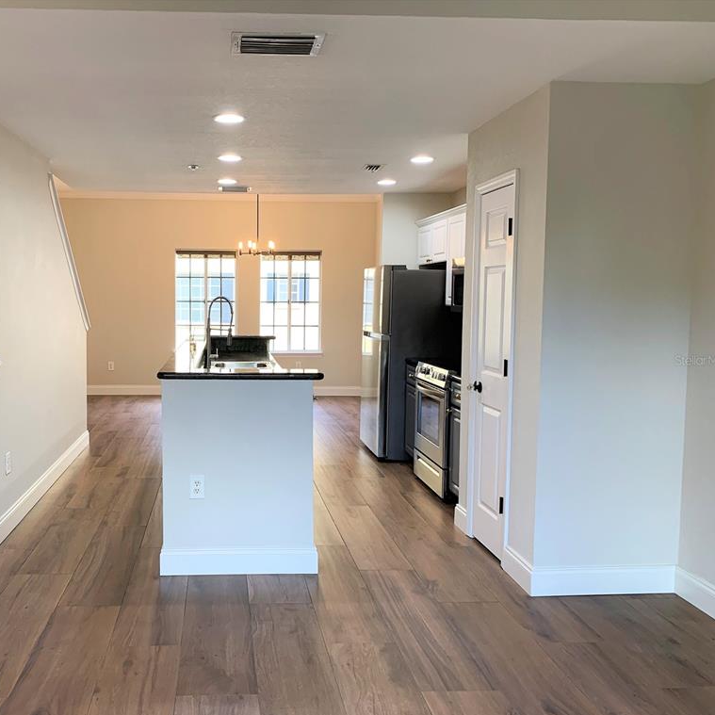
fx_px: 724
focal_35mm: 31
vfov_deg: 52.5
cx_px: 250
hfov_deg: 51.7
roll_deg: +0.1
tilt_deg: -3.7
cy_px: 360
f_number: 1.8
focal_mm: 4.25
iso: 100
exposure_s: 1/60
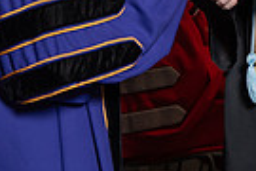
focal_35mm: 300
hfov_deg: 6.9
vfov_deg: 4.5
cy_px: -143
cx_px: 237
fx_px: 2133
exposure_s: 1/200
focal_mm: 70
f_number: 5
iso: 1000
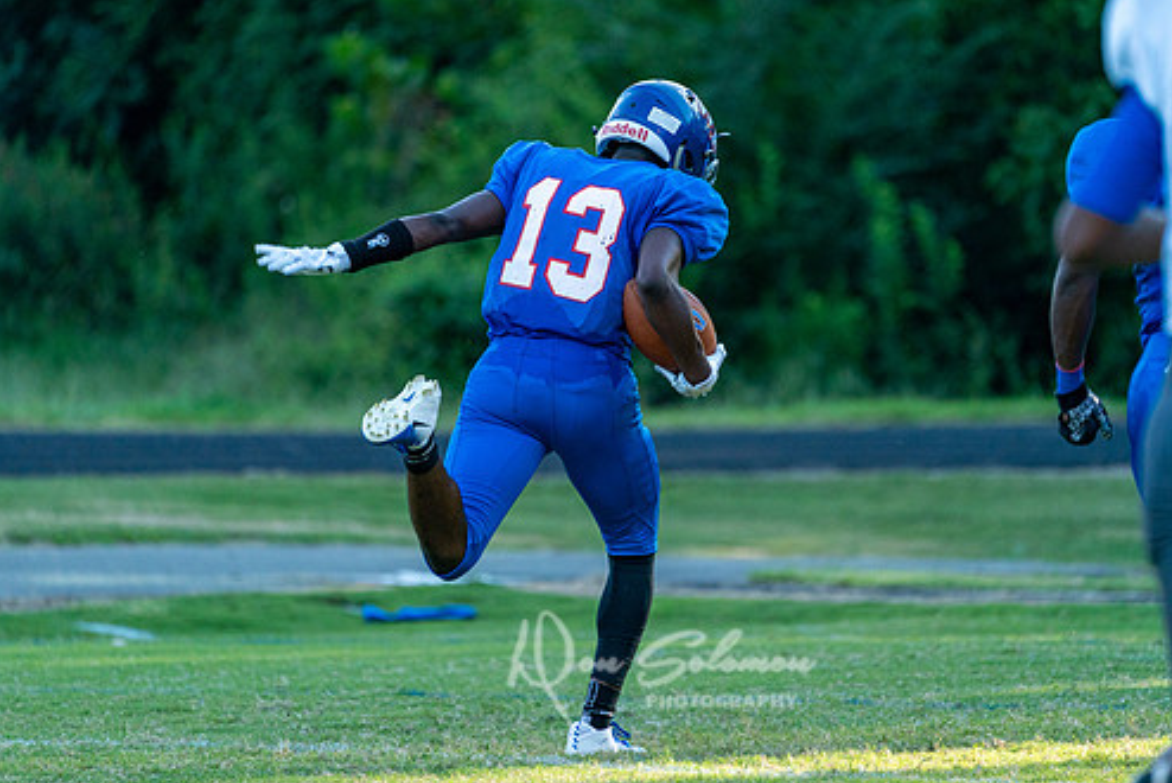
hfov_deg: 4.4
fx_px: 15179
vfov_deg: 3.0
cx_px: 664
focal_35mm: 466
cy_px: 338
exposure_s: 1/1000
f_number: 5.6
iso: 1000
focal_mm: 397
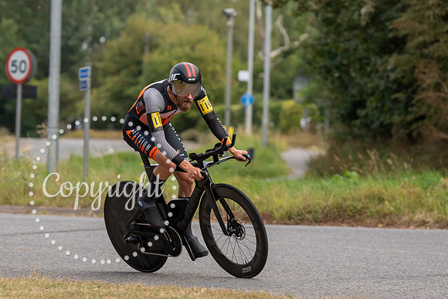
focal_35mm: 213
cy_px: 128
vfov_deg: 6.4
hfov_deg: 9.6
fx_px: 2654
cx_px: 200
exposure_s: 1/1000
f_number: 4
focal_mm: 157
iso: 250
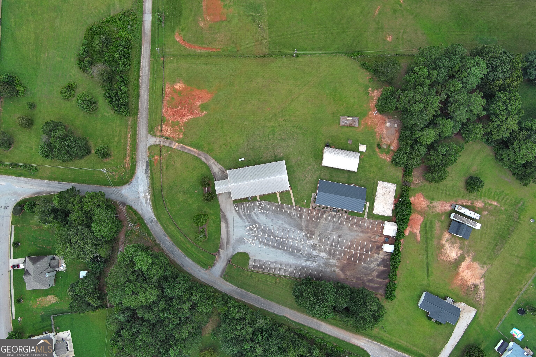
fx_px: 432
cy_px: 178
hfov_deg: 63.7
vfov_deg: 45.0
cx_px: 268
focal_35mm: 29
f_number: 2.8
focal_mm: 10.57
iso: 100
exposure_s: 1/40.5
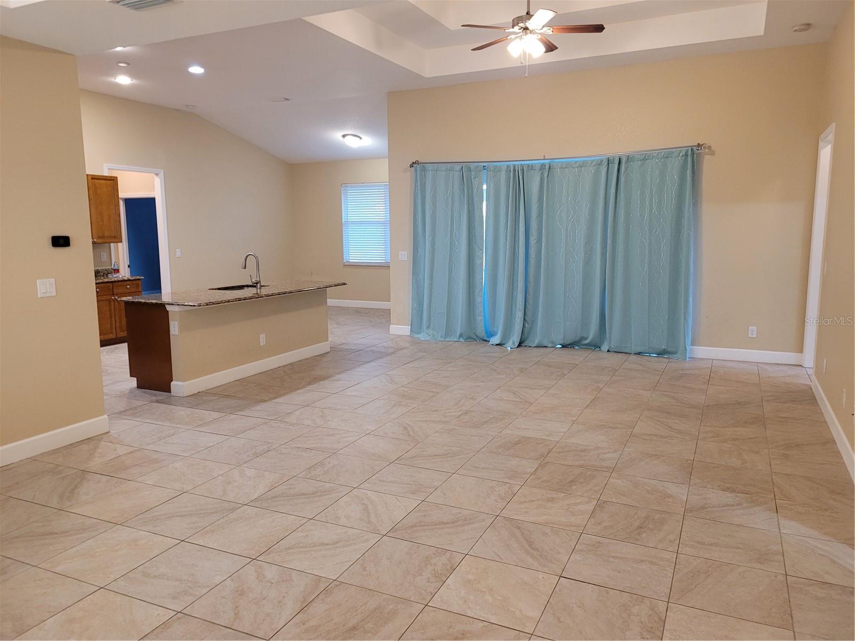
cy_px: 320
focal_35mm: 26
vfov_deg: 53.1
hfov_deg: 67.3
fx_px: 642
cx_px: 428
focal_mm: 5.4
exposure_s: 1/40
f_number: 1.8
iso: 160
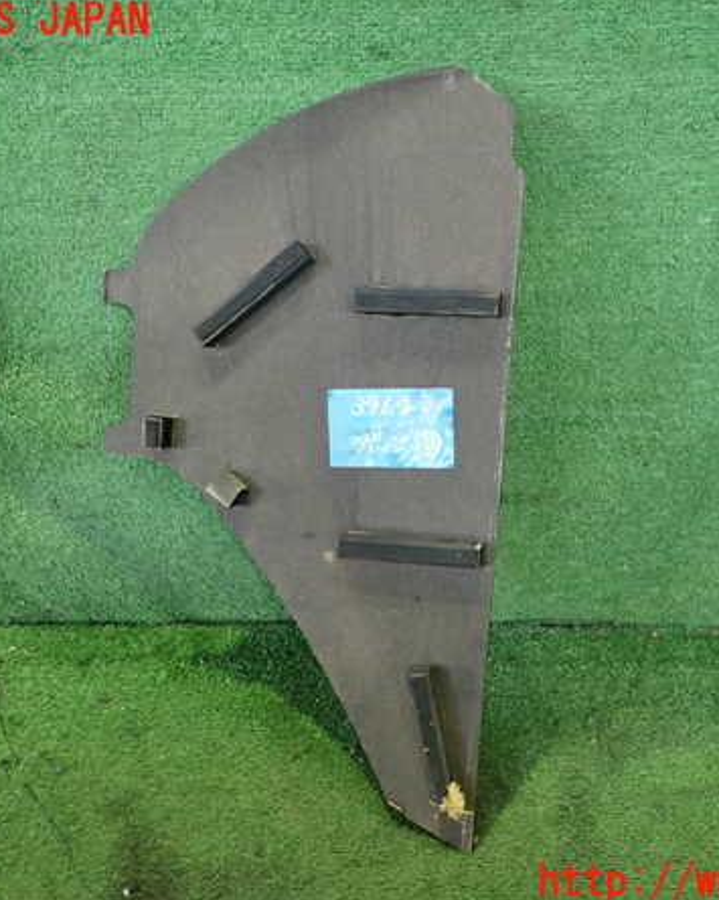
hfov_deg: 44.5
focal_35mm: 33
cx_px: 389
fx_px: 878
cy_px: 452
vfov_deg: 54.2
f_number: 2
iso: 500
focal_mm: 4.5
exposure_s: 1/30
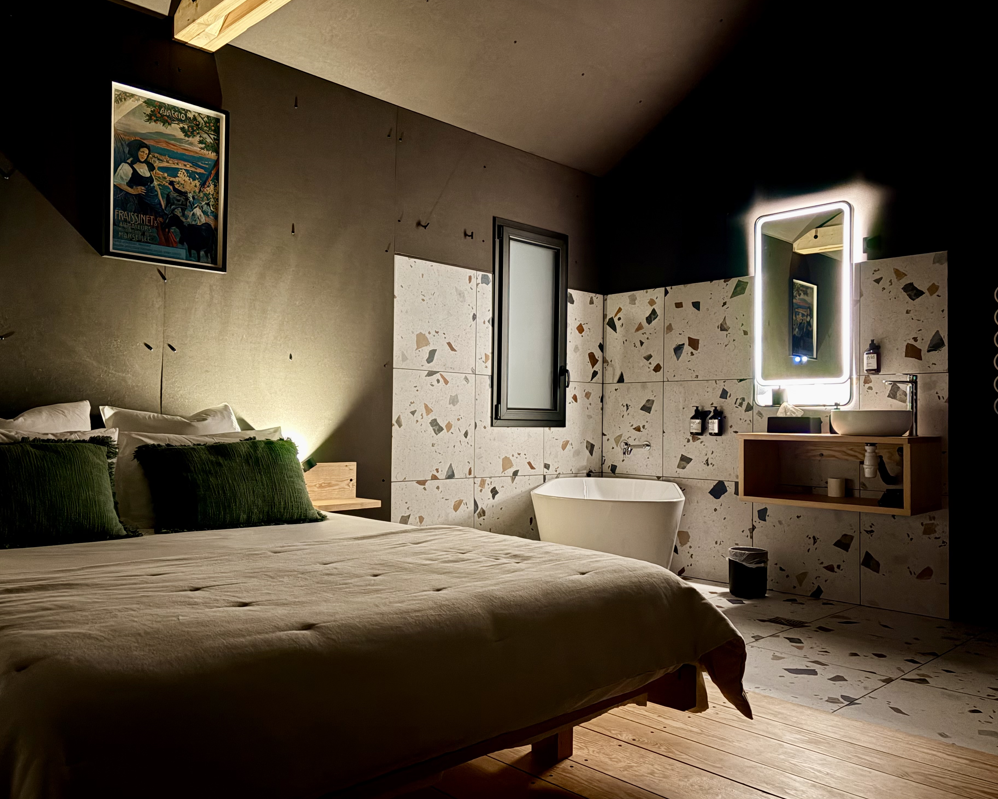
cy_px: 405
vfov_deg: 51.5
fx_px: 827
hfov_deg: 62.2
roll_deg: -0.5
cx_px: 481
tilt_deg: +2.3
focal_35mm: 28
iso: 1000
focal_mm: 5.96
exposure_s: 1/5
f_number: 1.6
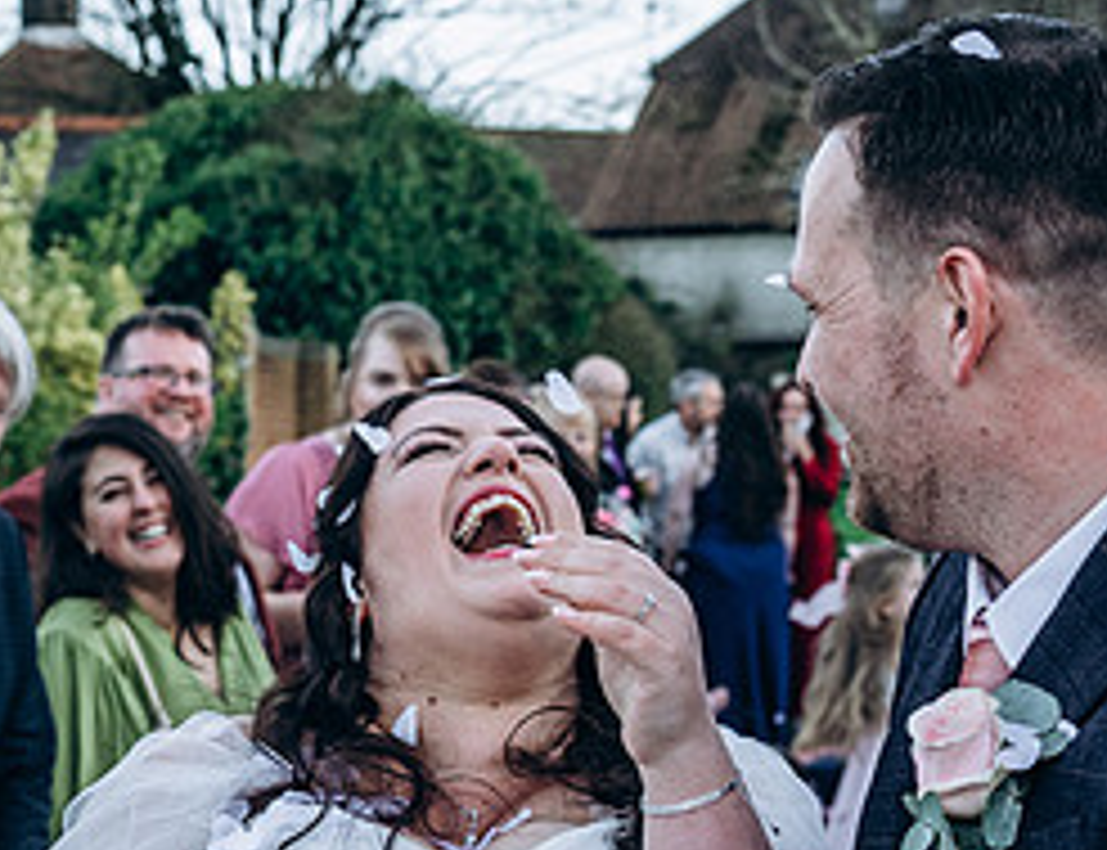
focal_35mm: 96
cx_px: 783
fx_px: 3097
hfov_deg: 20.2
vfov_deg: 15.3
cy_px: 889
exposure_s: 1/400
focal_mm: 24
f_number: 3.2
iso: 250
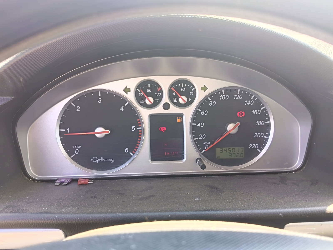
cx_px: 166
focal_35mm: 29
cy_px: 125
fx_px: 279
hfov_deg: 61.7
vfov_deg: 48.2
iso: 343
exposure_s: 1/100
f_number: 1.75
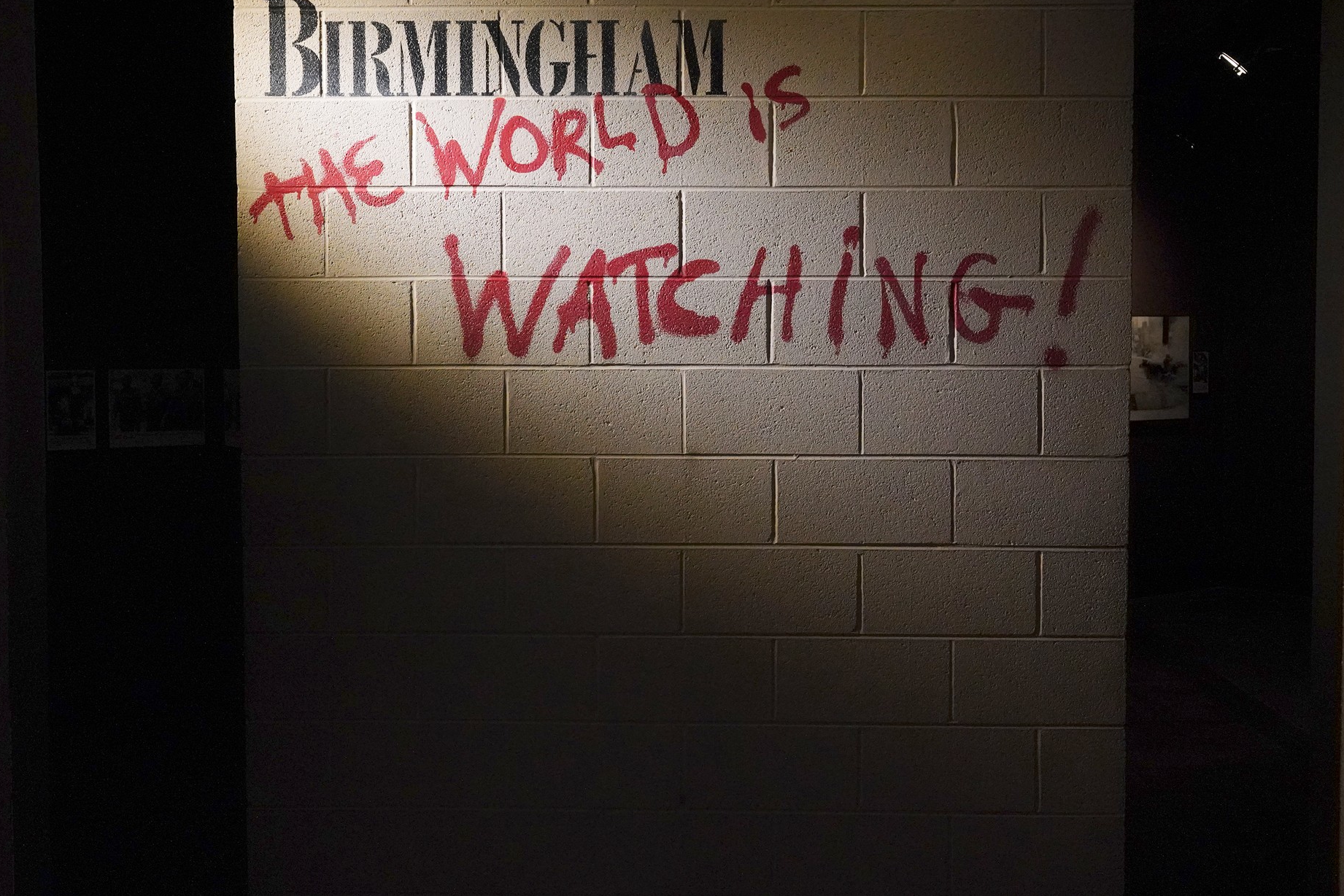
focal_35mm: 38
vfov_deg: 35.1
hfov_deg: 50.7
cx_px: 686
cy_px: 411
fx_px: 1419
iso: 8000
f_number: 9
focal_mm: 35
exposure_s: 1/100
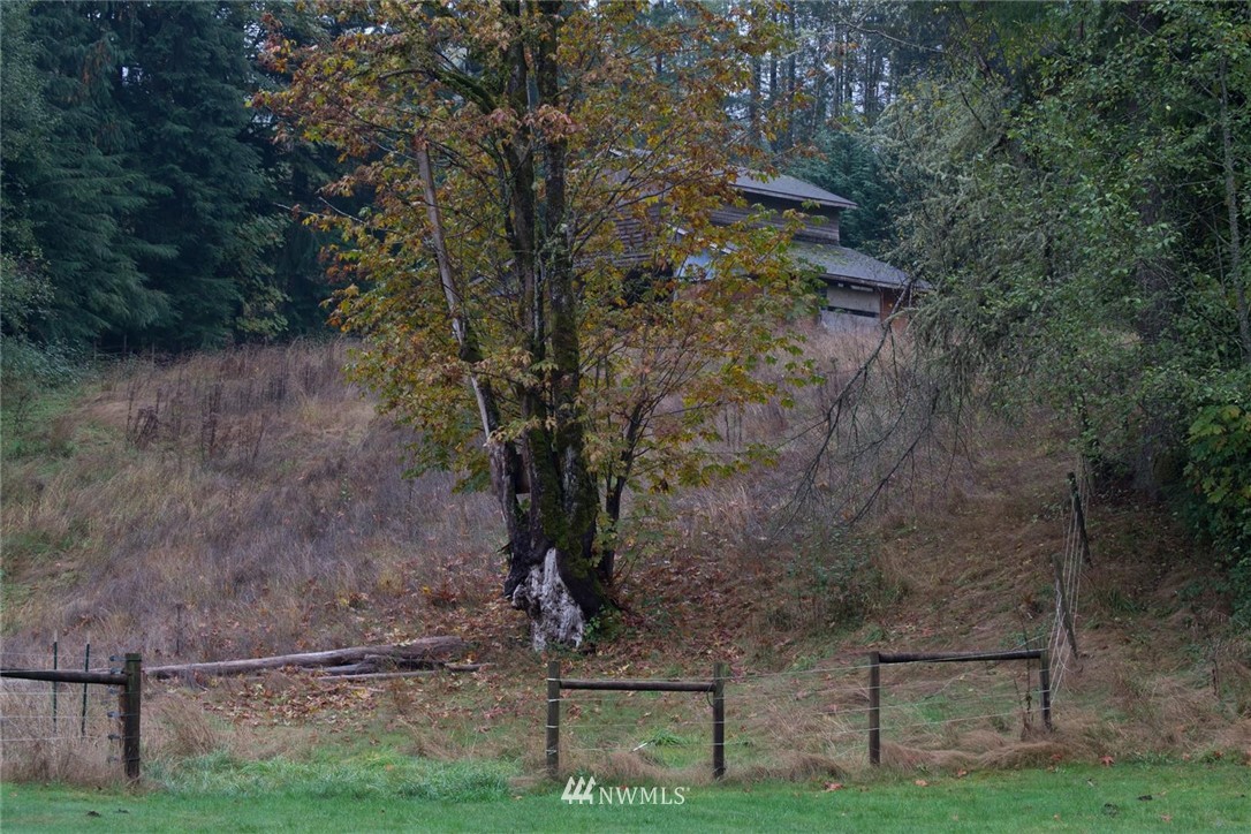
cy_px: 417
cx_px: 626
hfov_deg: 24.6
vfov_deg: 16.6
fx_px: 2867
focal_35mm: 82
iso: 320
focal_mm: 55
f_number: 5.6
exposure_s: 1/125
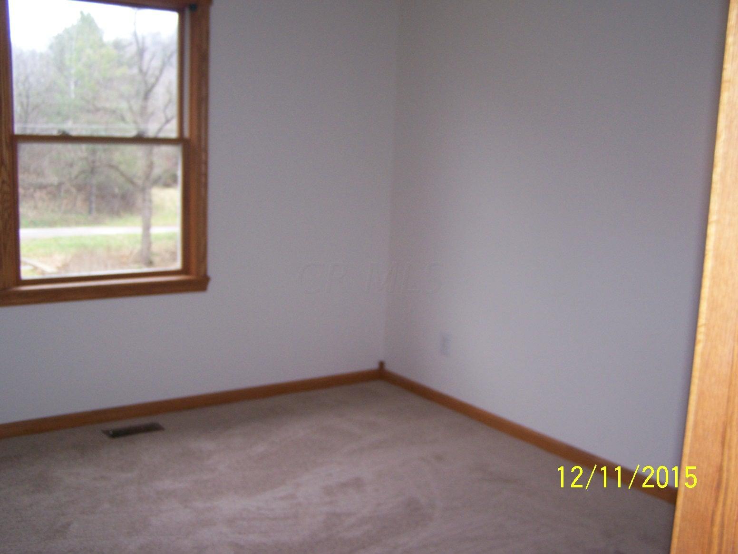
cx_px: 369
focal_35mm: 38
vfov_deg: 37.7
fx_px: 810
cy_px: 277
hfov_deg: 49.0
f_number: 2.8
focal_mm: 6.3
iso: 140
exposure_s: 1/60
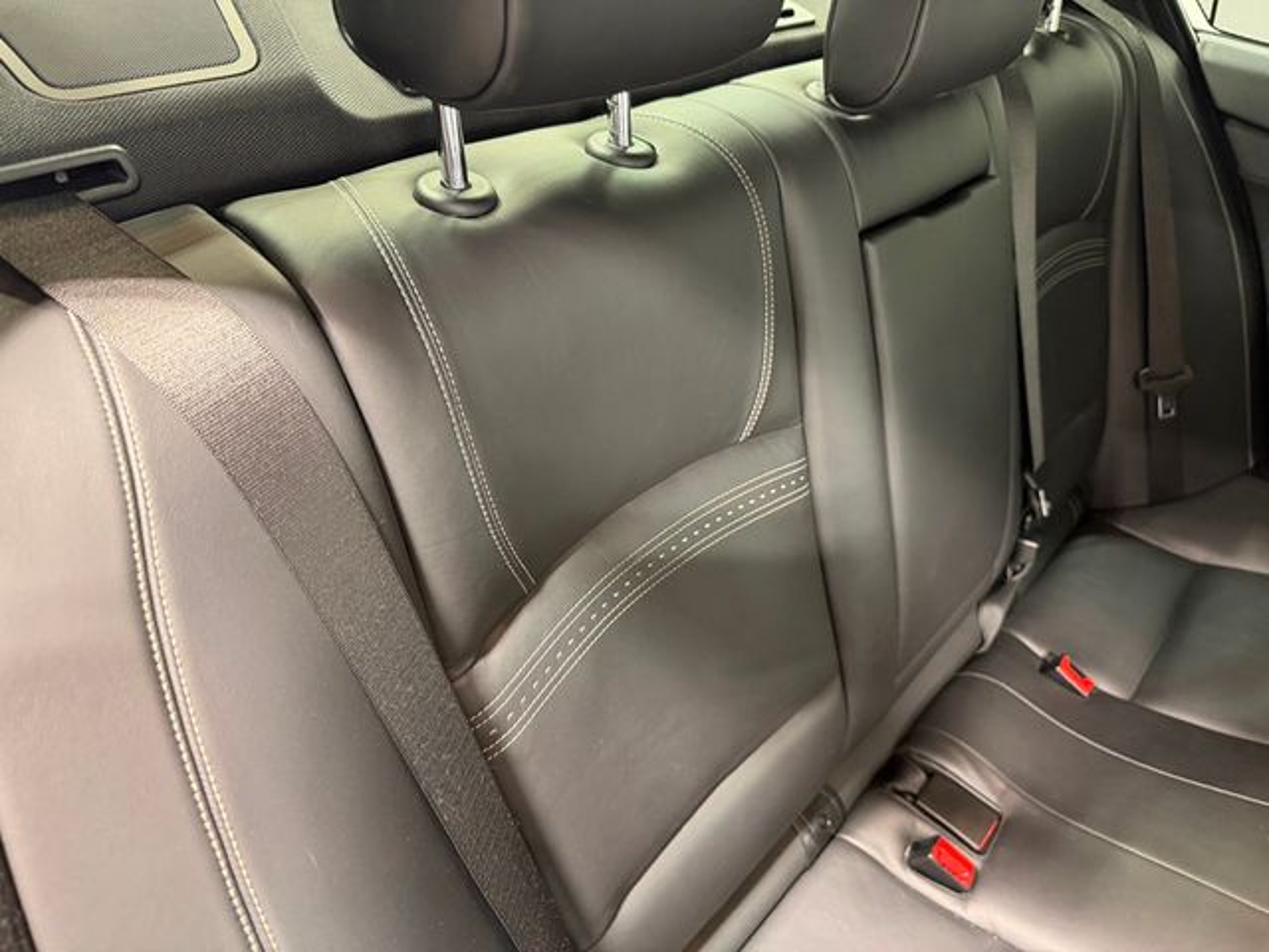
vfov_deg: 56.8
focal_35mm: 24
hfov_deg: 71.6
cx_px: 634
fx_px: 880
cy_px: 476
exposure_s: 1/40
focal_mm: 6.76
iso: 800
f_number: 1.78
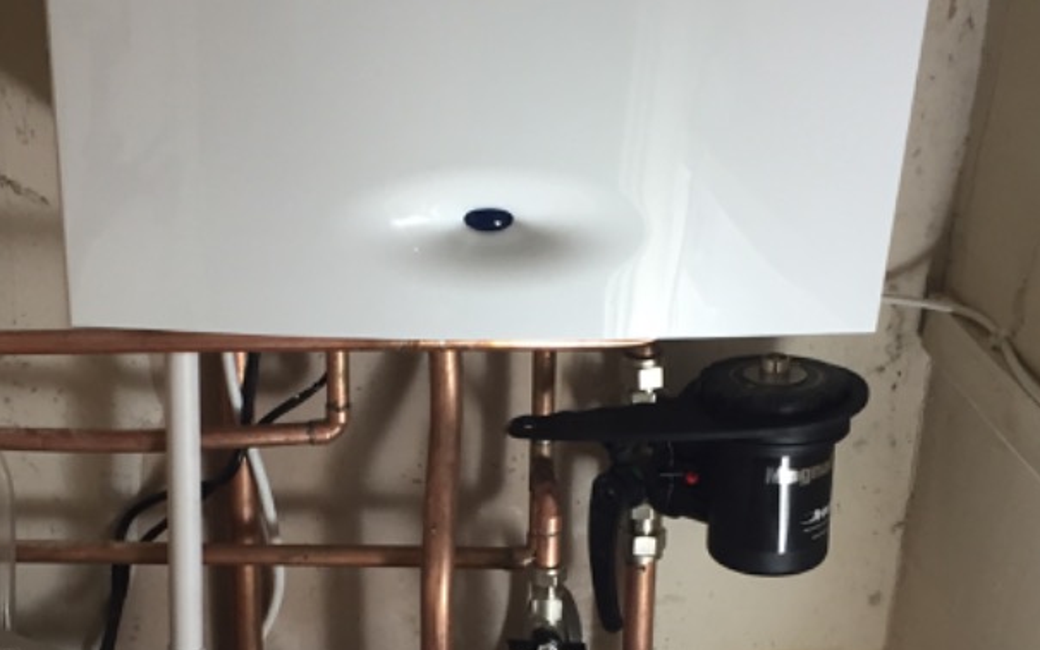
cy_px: 552
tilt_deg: -26.3
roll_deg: -2.5
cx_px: 509
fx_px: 1729
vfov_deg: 20.9
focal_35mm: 61
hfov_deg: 33.5
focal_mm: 4.15
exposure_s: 1/33
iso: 50
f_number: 2.2
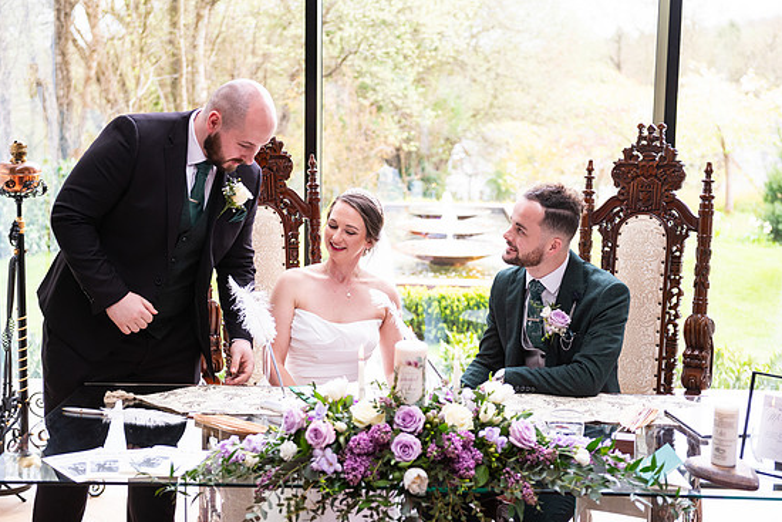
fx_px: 1260
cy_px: 251
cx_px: 394
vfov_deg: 23.4
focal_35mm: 58
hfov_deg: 34.5
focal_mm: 55
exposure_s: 1/200
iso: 500
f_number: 3.5
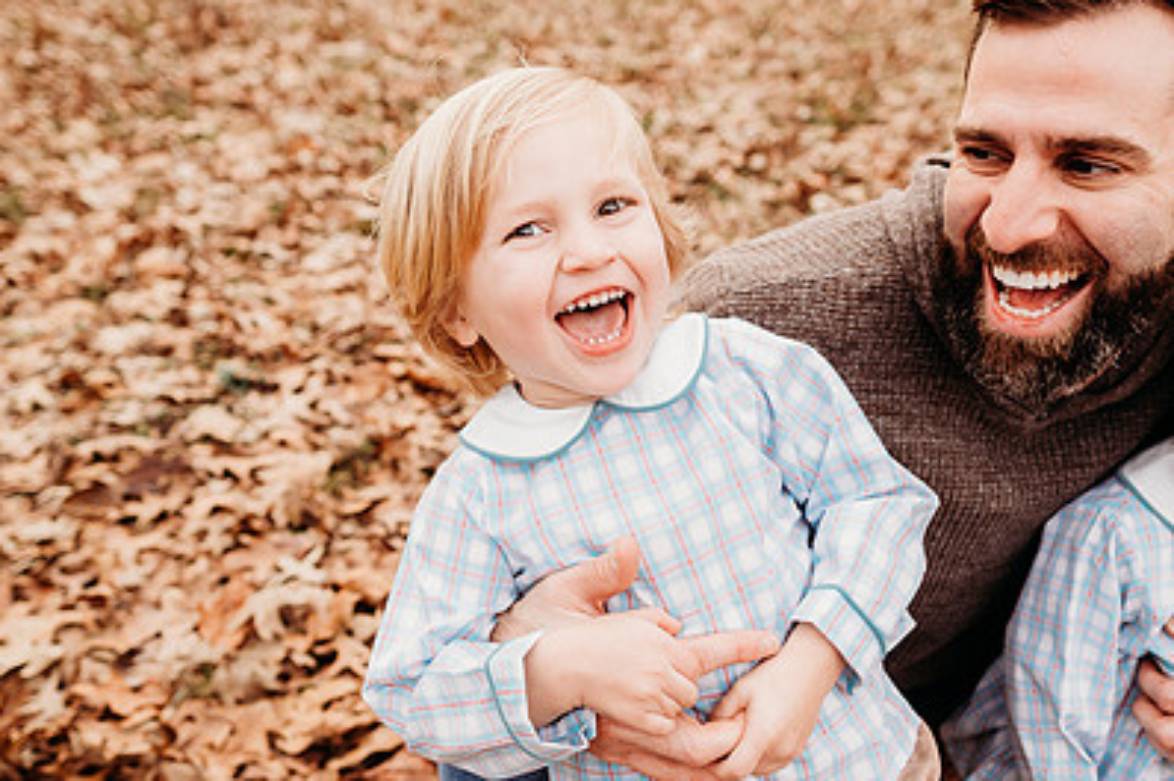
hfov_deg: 54.4
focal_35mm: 35
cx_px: 614
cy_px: 393
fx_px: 1141
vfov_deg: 37.8
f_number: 3.2
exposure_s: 1/250
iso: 125
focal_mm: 24
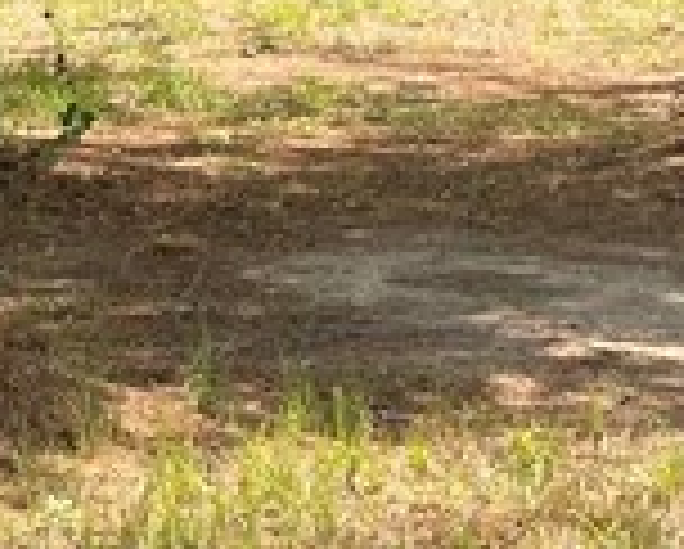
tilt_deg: +1.5
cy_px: -324
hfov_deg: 10.9
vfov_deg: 8.8
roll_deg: +2.1
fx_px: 3466
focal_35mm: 171
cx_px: -333
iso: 32
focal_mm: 4.2
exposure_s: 1/842
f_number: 1.6
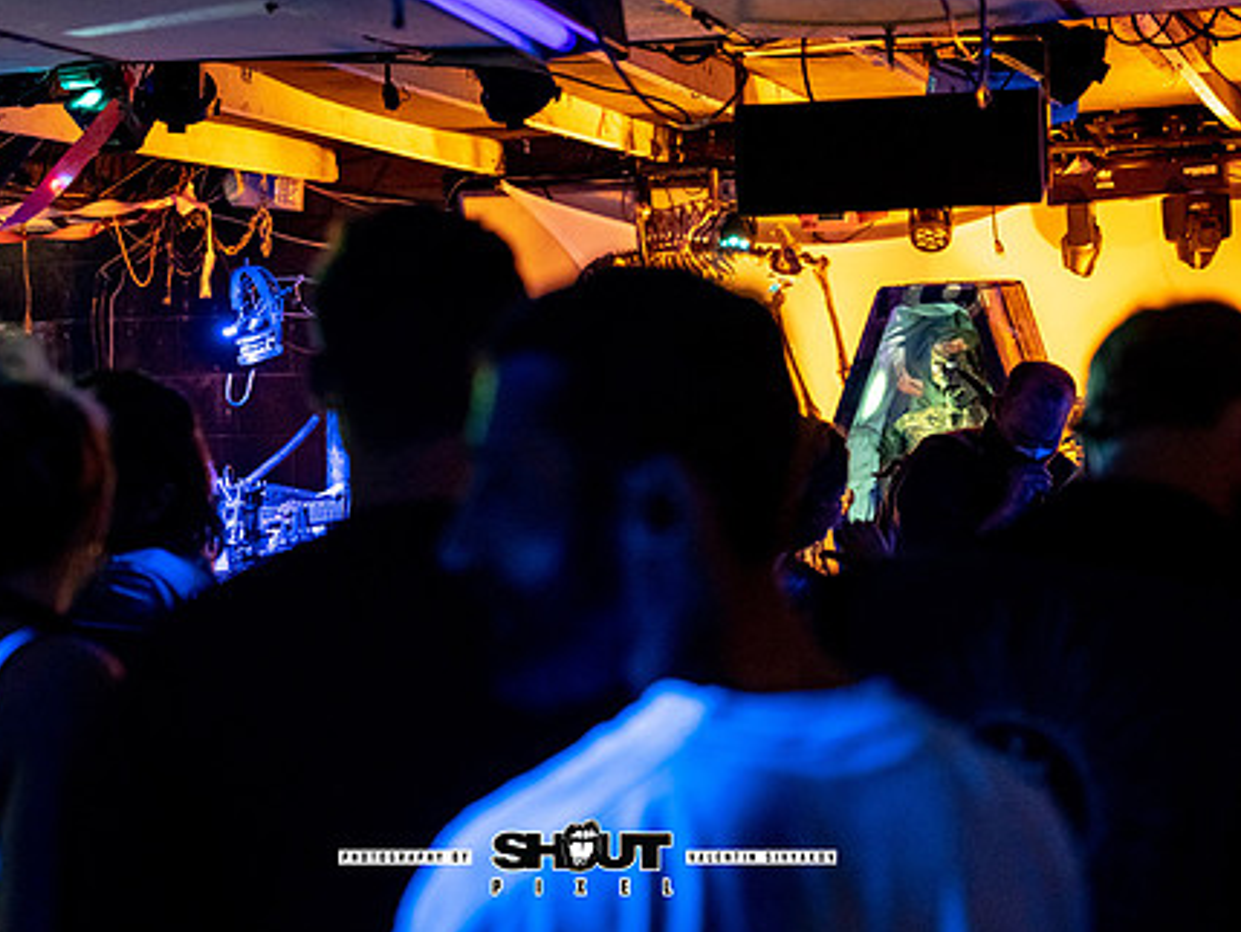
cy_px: 395
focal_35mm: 91
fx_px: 3263
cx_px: 587
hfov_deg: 21.5
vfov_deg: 16.2
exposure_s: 1/200
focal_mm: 70
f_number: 2.8
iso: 3200
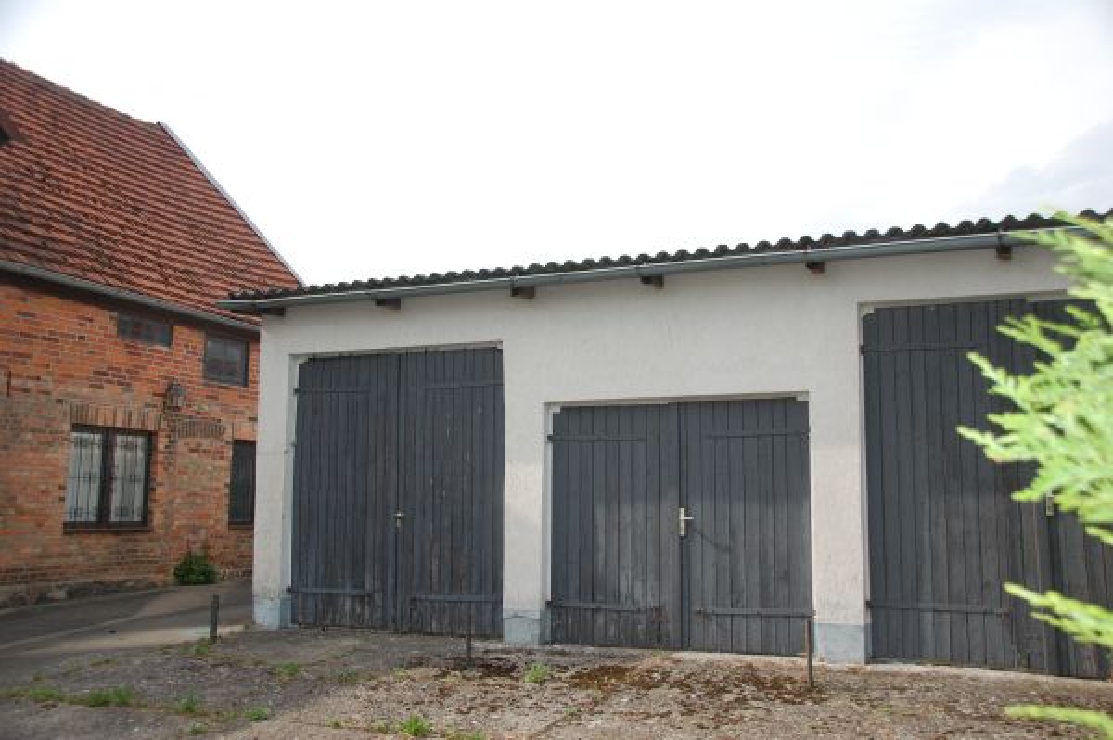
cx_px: 556
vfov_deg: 39.9
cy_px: 370
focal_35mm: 33
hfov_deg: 57.3
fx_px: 1019
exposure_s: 1/500
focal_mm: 22
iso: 200
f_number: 5.6
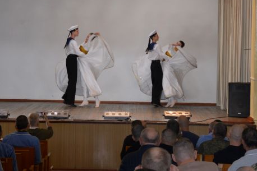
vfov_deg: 10.4
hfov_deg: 15.7
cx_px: 117
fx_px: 935
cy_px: 33
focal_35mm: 131
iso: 720
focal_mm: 50
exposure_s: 1/60
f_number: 4.8
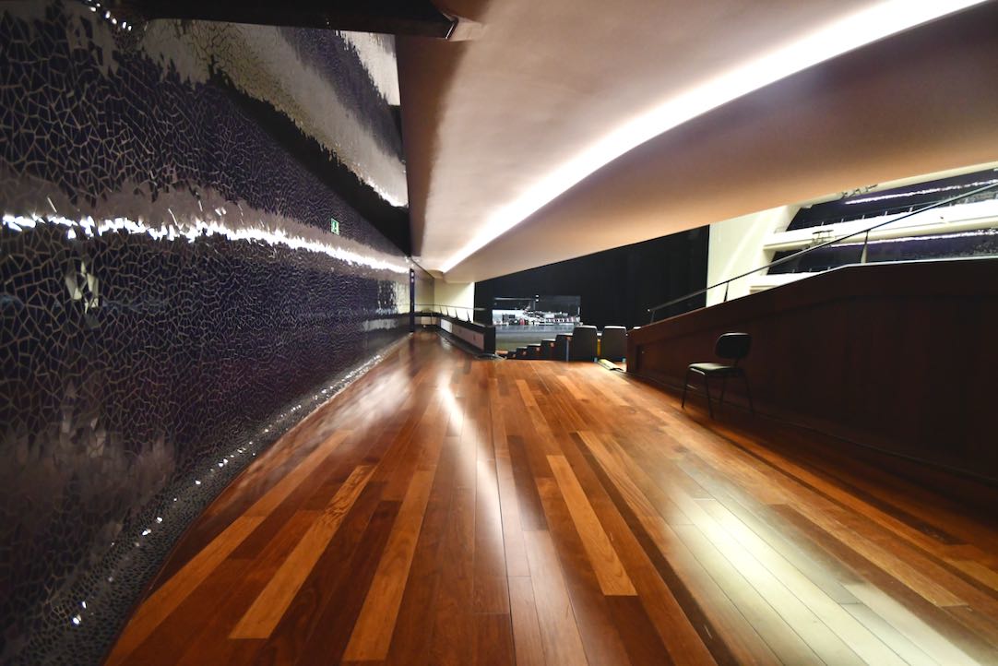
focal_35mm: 15
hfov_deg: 100.4
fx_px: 416
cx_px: 499
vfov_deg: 77.4
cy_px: 333
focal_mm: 10
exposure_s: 1/60
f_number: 4
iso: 5600
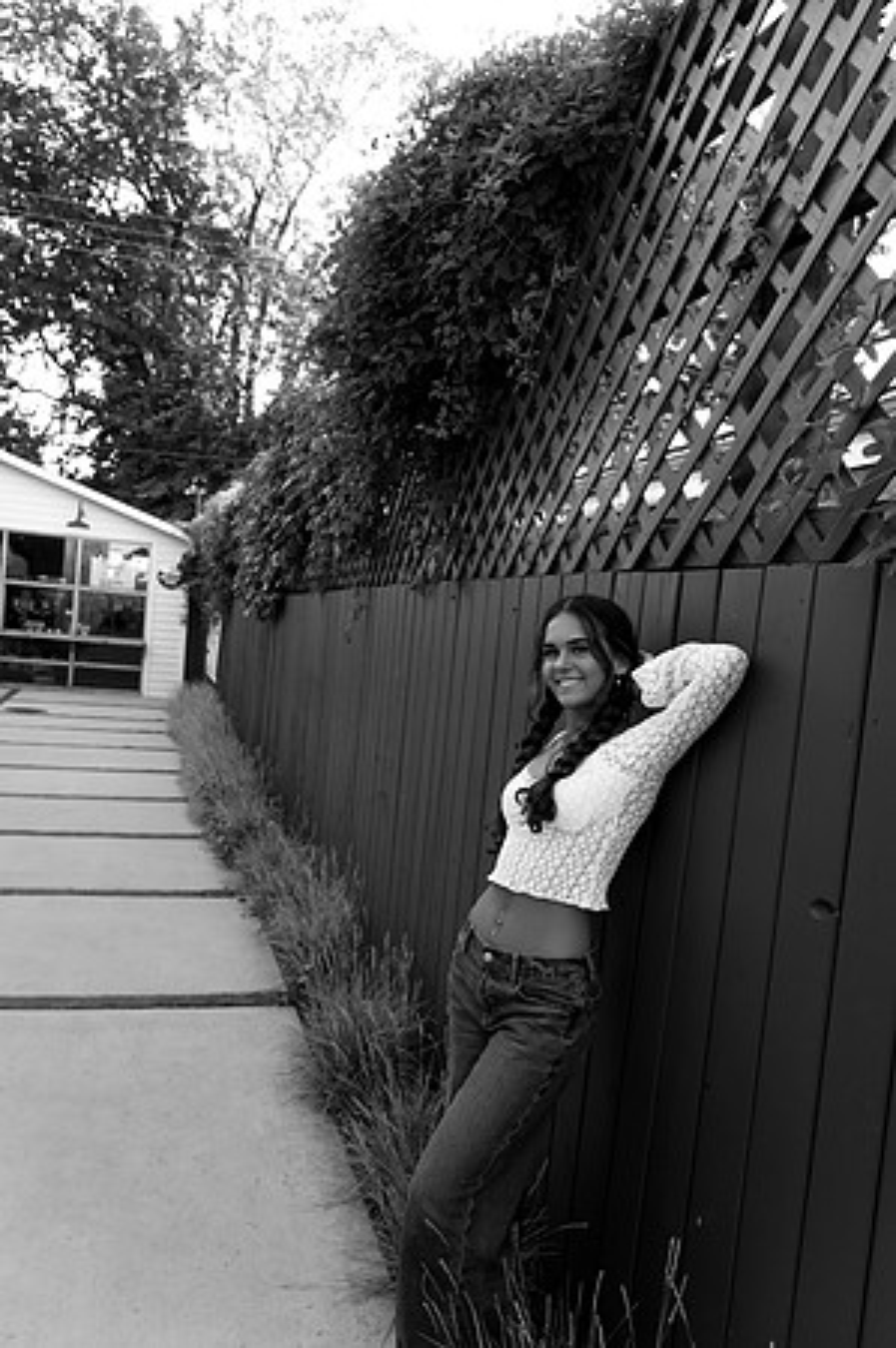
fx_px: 1029
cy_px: 674
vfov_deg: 66.5
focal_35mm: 28
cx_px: 448
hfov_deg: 47.1
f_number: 4
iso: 1600
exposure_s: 1/1000
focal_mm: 27.5
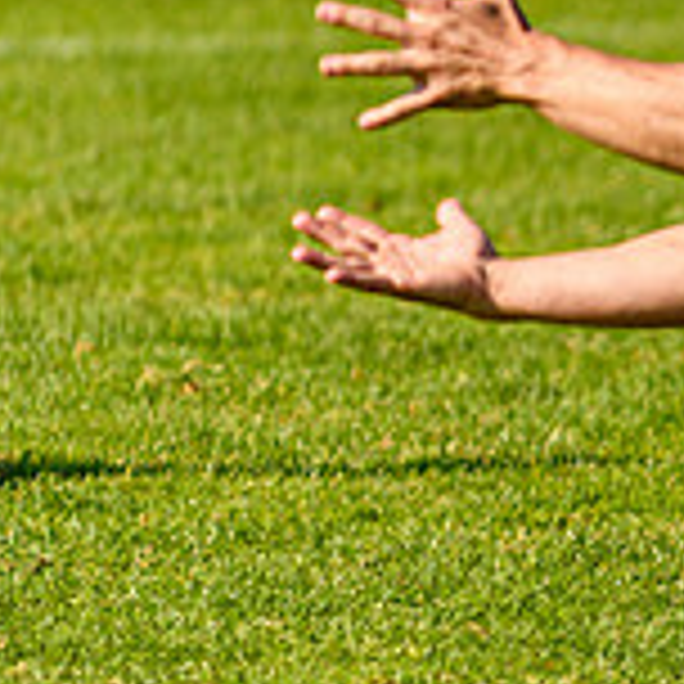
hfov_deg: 1.8
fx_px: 21730
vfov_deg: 1.8
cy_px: 304
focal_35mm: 972
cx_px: 1224
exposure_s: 1/1250
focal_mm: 200
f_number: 3.2
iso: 100
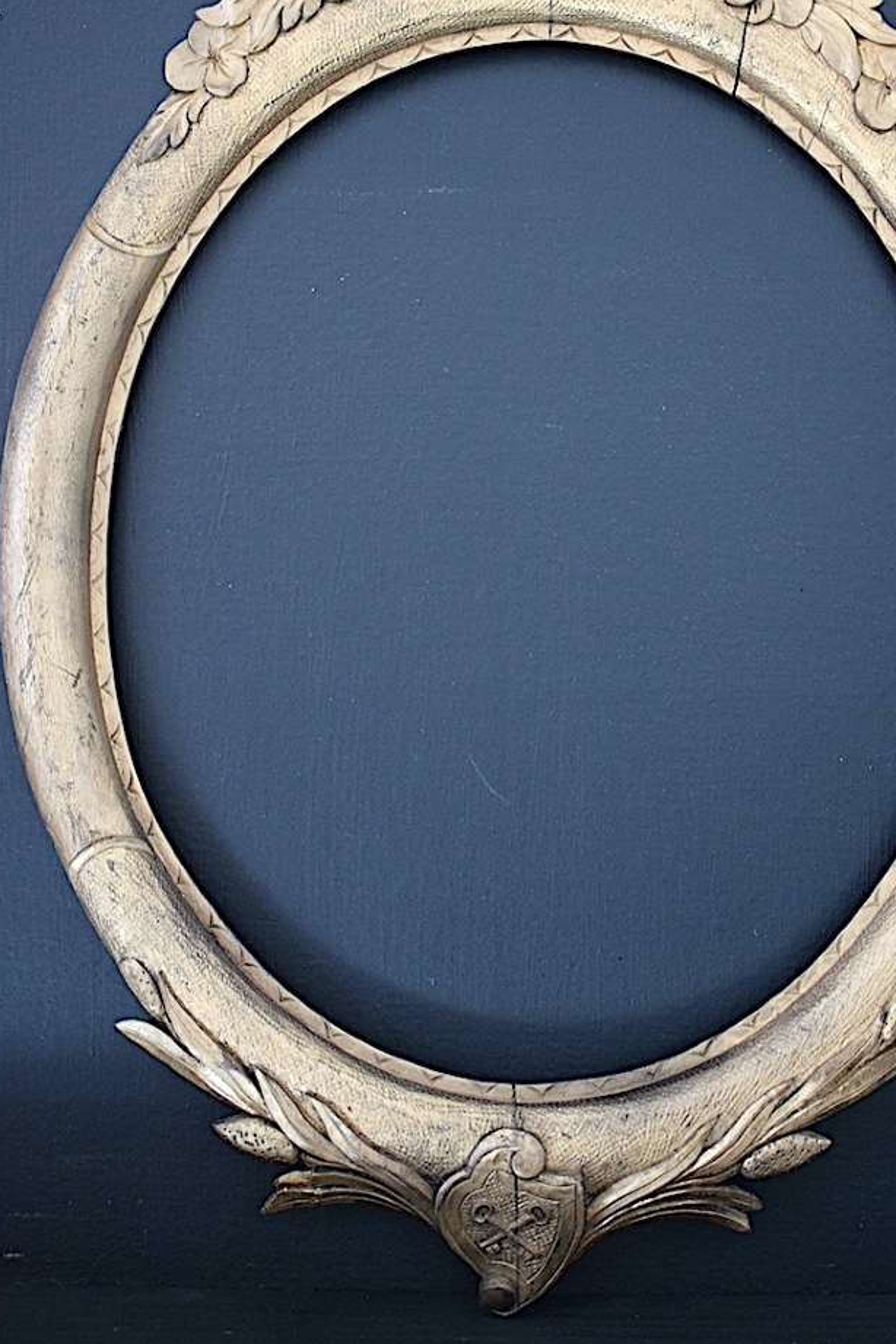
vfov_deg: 35.1
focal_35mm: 57
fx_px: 2115
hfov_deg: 23.9
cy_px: 544
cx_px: 546
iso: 2200
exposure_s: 1/60
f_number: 4.2
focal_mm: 29
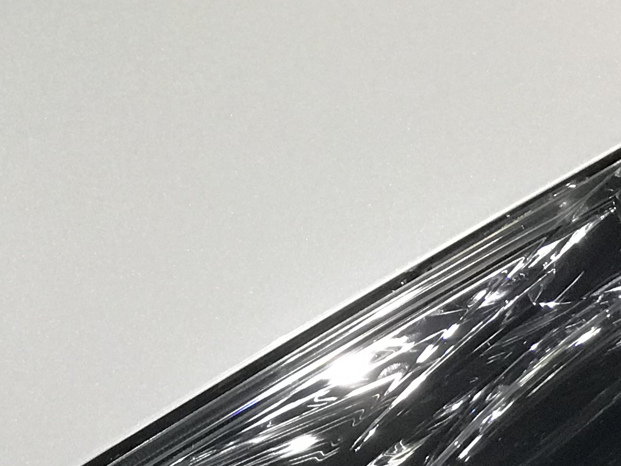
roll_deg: +8.0
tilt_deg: -24.7
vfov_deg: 7.5
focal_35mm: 198
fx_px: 3552
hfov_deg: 9.6
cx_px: -396
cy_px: -2
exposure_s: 1/60
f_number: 2.8
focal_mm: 6.6
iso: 50
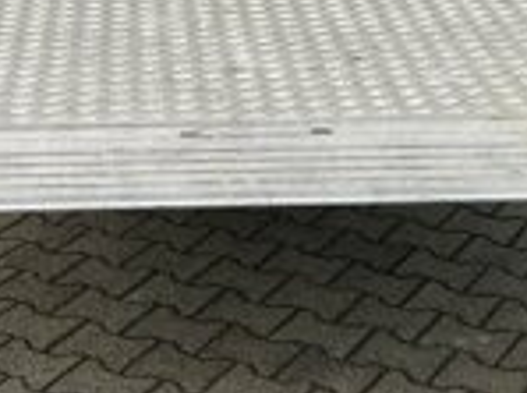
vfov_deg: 11.5
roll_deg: +0.1
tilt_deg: -1.3
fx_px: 1701
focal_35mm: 112
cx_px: 209
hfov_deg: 17.6
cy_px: -453
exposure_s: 1/1361
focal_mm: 5.7
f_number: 1.5
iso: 50
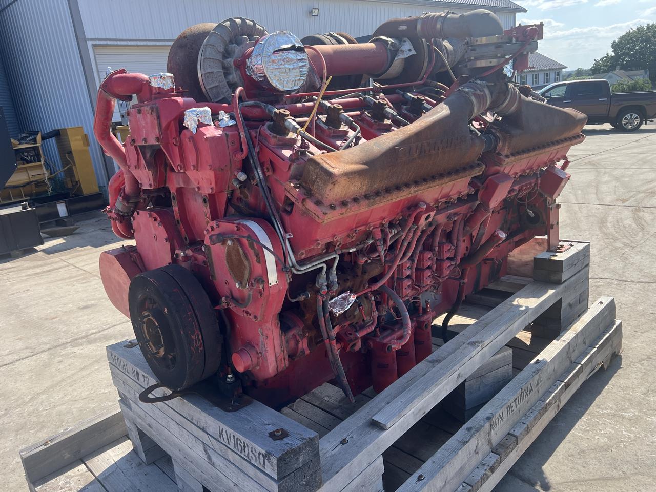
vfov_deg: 53.1
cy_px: 246
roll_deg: +5.2
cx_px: 328
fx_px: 493
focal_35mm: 26
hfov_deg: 67.3
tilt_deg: -16.2
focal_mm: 5.7
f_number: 1.5
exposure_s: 1/1361
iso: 50
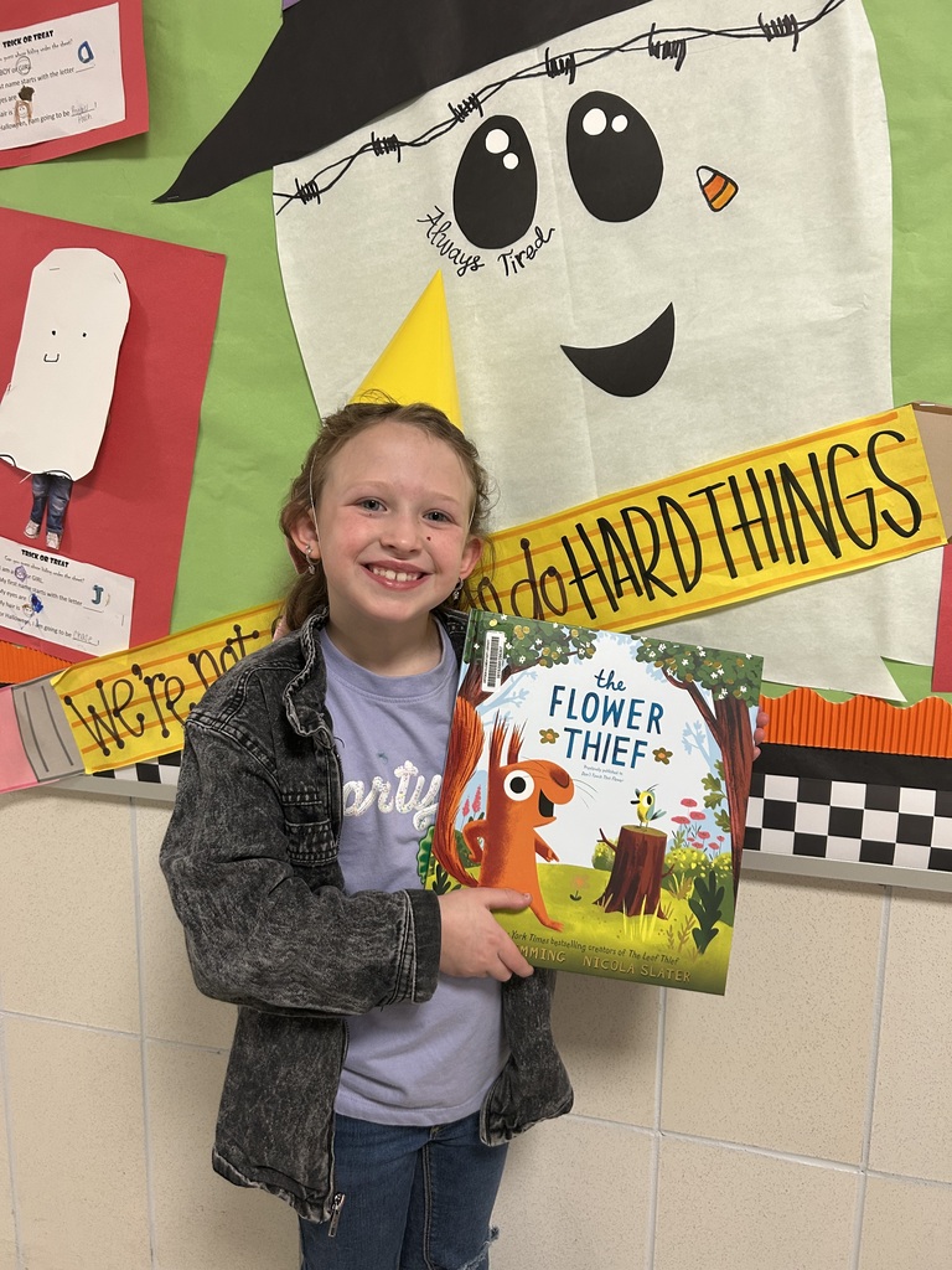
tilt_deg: -10.7
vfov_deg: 67.3
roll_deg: -0.5
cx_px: 476
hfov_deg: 53.1
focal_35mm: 26
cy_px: 635
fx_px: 953
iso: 160
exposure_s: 1/60
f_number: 1.5
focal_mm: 5.7
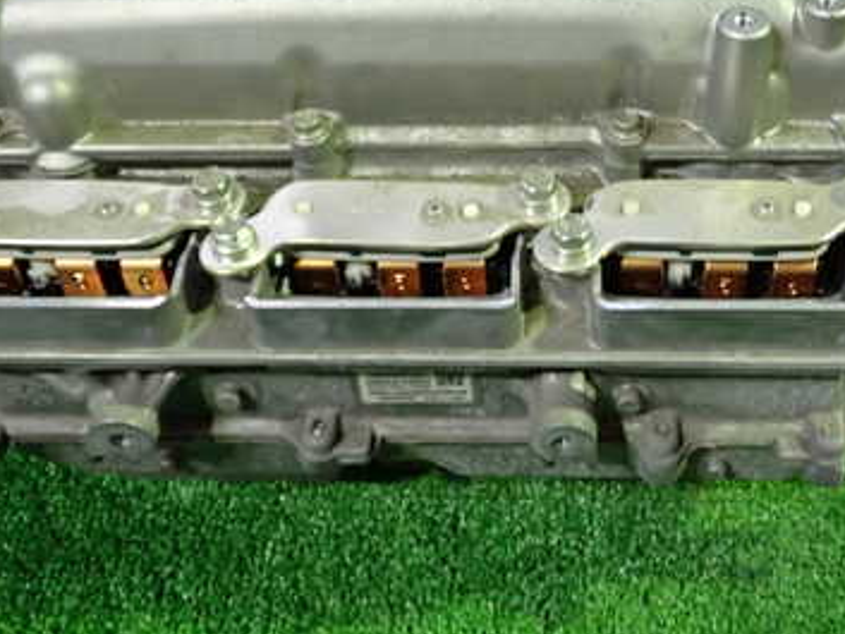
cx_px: 515
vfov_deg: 28.3
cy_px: 177
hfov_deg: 37.3
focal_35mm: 51
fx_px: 1245
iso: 400
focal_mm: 5.4
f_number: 2.3
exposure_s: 1/30
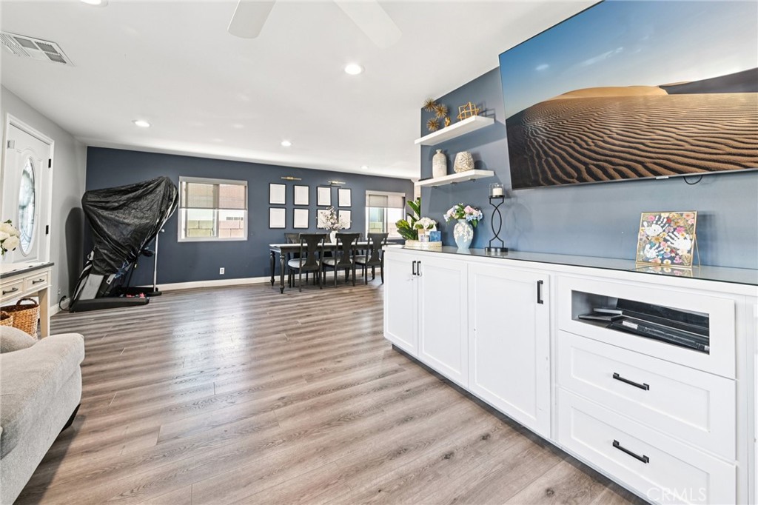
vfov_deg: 85.4
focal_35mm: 13
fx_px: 274
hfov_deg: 108.3
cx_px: 379
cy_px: 252
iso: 250
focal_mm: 13
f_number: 8
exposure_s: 1/5
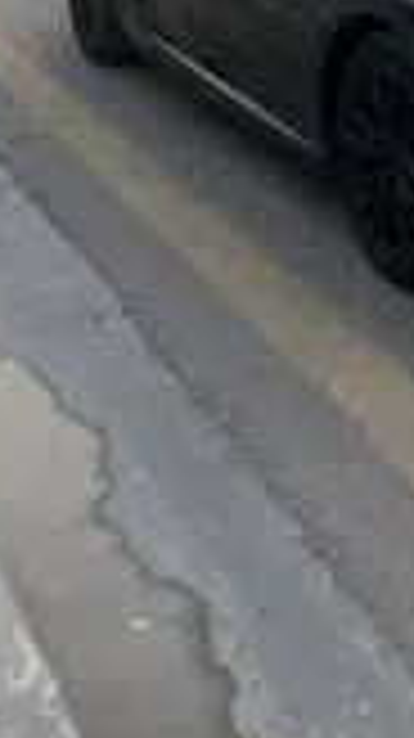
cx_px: 616
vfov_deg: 27.5
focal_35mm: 69
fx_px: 1349
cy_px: -112
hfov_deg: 16.0
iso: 50
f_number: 1.6
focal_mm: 5.1
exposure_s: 1/1163
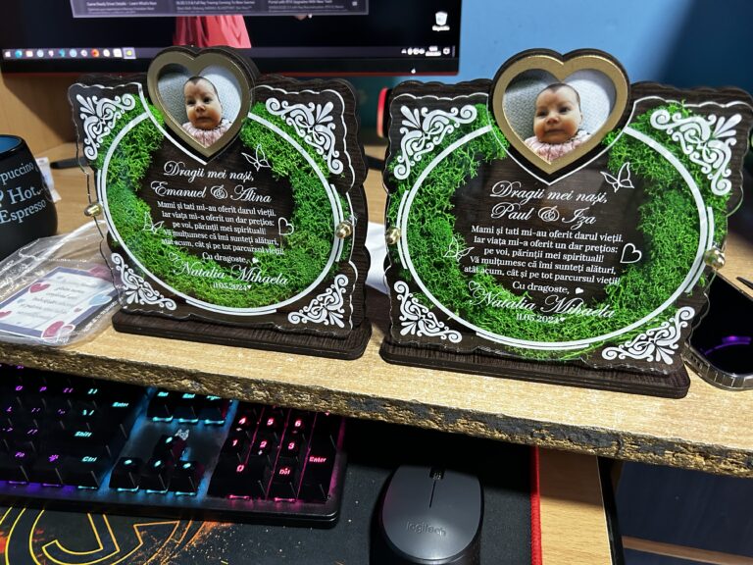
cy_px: 282
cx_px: 376
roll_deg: +0.5
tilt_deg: -28.8
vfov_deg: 53.1
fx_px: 566
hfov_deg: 67.3
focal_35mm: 26
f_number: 1.5
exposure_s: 1/60
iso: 500
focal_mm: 5.7
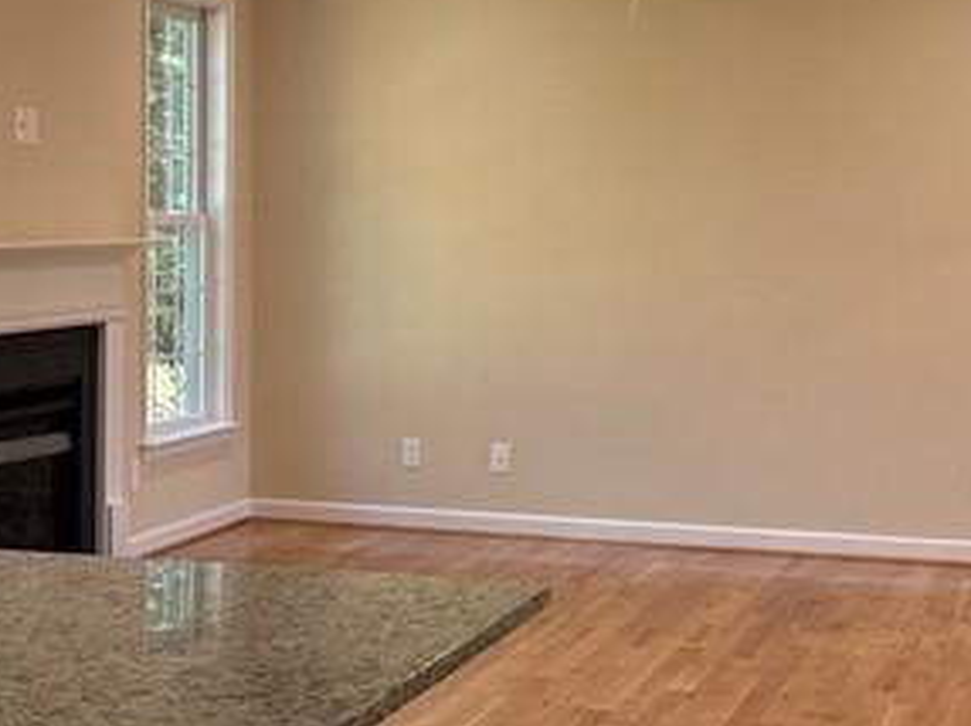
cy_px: 546
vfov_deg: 17.0
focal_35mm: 86
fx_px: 2410
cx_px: 326
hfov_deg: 22.7
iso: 125
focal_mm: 6.86
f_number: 1.78
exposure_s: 1/120
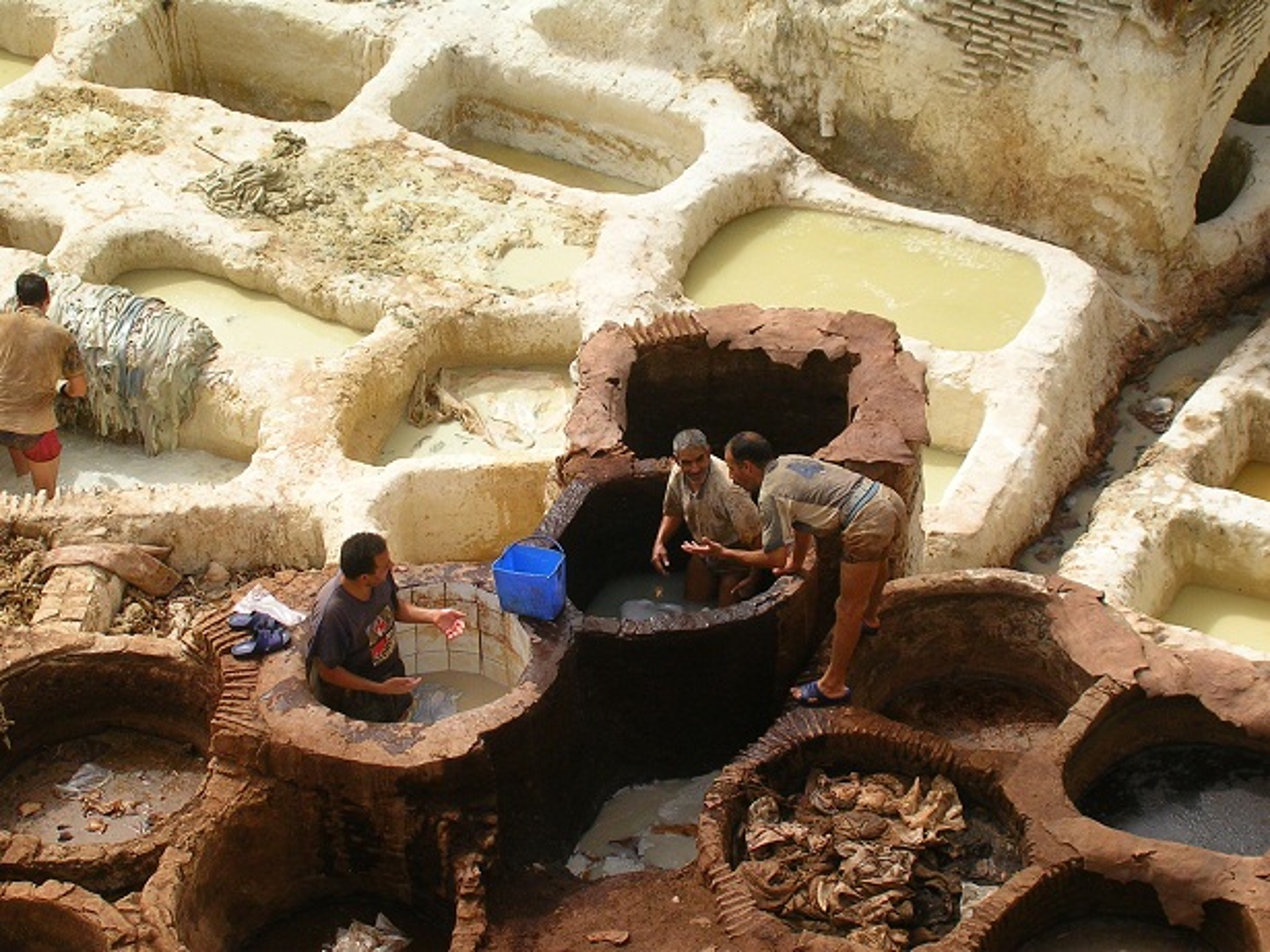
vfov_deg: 13.5
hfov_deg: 17.9
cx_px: 635
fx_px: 4035
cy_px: 476
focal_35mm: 110
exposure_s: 1/331
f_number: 4.8
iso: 50
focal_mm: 16.7
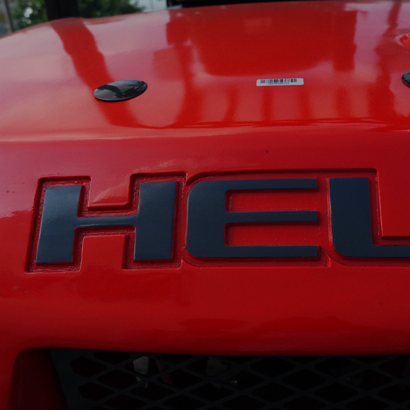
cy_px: 203
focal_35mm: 39
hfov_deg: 42.5
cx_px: 254
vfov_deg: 42.8
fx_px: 523
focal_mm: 20
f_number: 4
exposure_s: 1/8000
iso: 1250
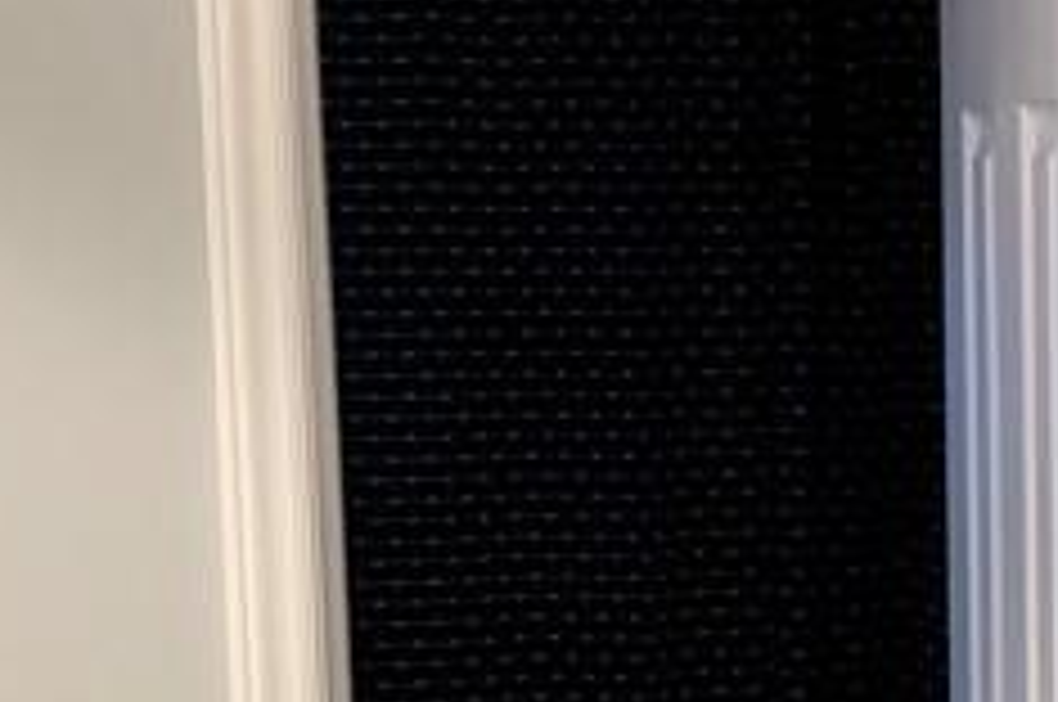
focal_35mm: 118
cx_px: 1026
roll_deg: +0.3
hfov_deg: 17.0
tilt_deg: -7.6
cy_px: 711
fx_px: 3463
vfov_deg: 11.5
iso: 200
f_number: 1.8
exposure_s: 1/60
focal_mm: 4.25
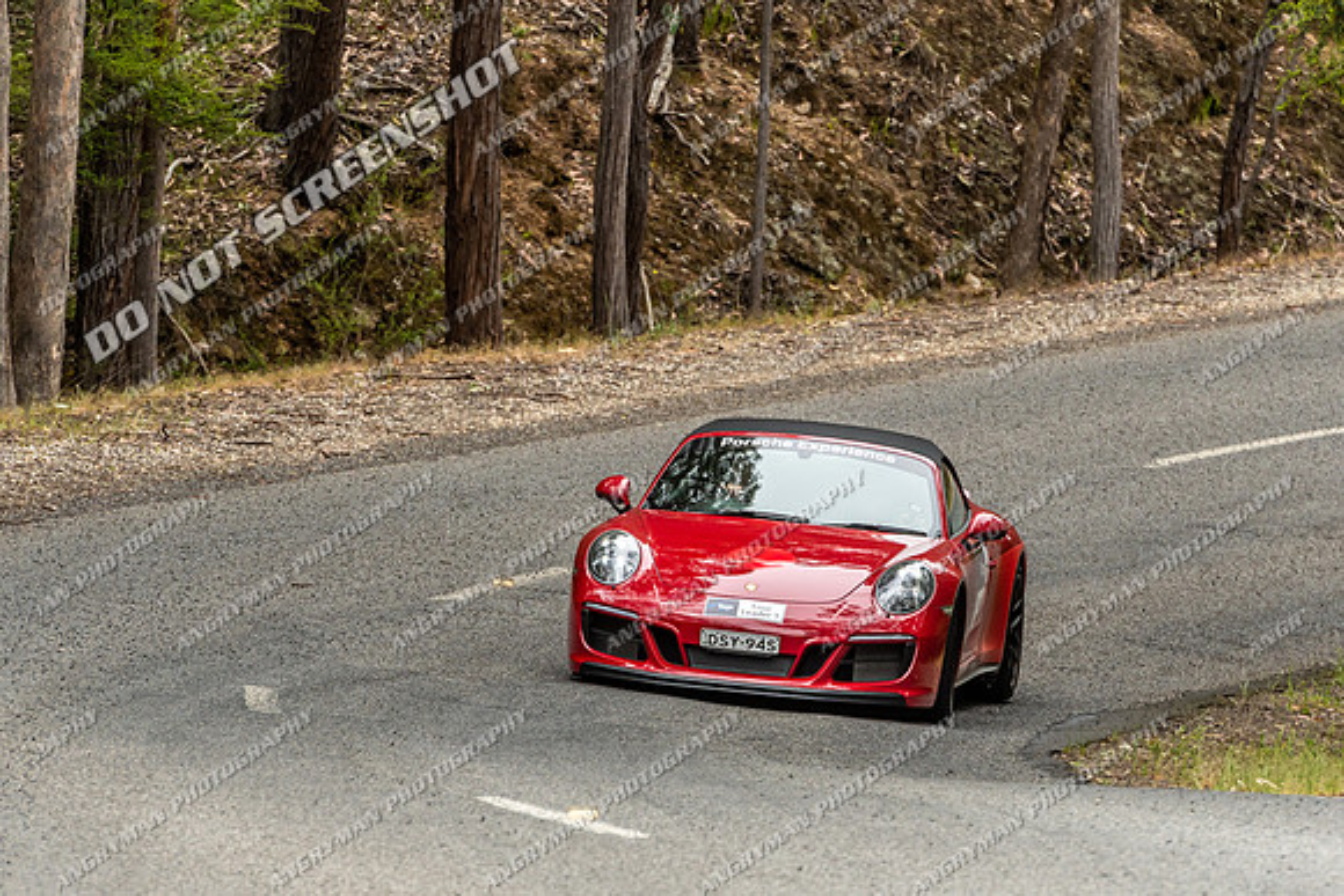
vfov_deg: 3.7
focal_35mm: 373
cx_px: 737
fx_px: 13939
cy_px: 557
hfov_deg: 5.5
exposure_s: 1/2000
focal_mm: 200
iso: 250
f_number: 4
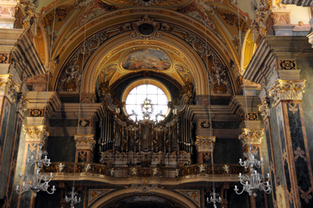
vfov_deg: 28.9
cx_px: 156
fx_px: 404
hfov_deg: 42.4
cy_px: 104
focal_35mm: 46
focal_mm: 31
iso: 720
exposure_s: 1/60
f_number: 4
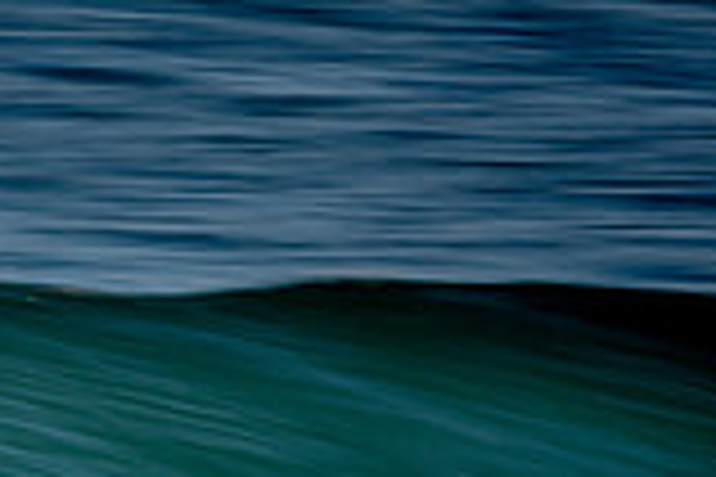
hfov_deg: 0.8
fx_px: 54471
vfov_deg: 0.5
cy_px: 533
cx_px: -576
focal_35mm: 2739
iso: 100
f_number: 16
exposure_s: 1/20
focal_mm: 500
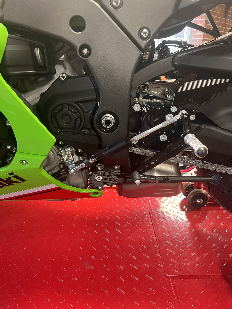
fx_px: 232
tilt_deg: -23.1
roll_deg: -0.1
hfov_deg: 53.1
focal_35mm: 26
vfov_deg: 67.3
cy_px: 154
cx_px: 116
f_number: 1.5
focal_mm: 5.7
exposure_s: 1/50
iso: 250
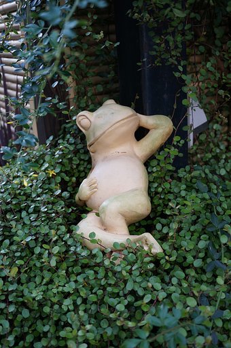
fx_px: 434
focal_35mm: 45
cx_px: 116
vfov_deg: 43.7
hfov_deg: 29.8
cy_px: 174
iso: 400
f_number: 4
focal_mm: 30
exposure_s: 1/160
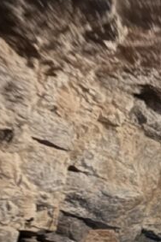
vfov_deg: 19.3
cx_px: 266
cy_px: 314
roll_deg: -0.7
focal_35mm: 98
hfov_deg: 12.9
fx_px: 659
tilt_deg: -6.9
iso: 500
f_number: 1.6
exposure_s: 1/9
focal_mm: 5.96
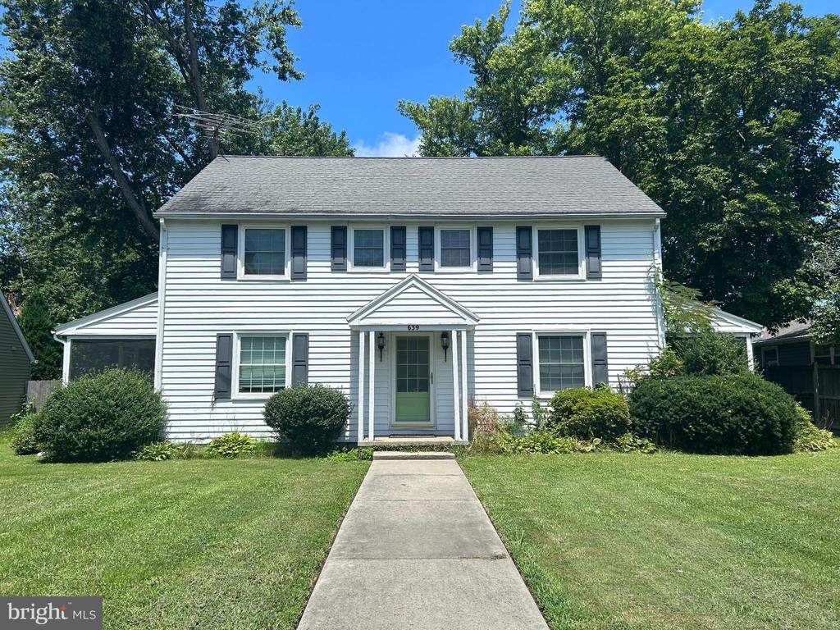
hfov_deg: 67.3
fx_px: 631
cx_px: 420
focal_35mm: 26
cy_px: 315
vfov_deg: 53.1
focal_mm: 5.7
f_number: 1.5
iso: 50
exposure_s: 1/4115
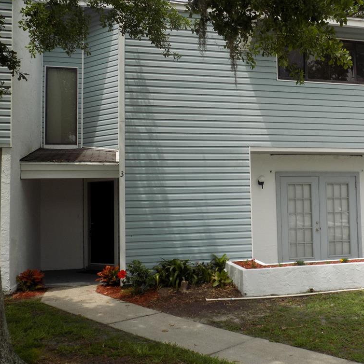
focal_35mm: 36
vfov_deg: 46.0
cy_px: 182
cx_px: 230
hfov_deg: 45.6
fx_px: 428
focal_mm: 5.3
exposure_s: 1/800
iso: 80
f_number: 3.3
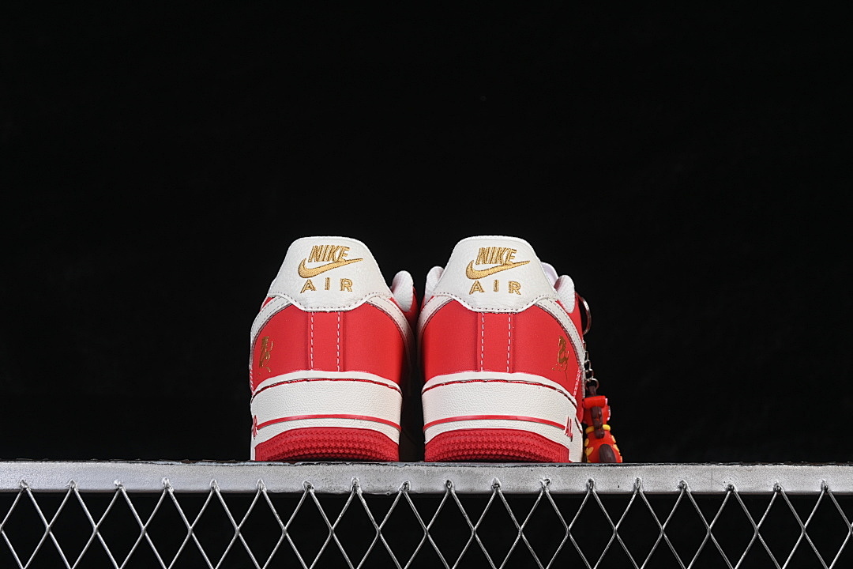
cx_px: 426
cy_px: 284
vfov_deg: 18.2
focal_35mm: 75
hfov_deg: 27.0
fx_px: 1777
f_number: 8
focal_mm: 50
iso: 160
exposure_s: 1/80
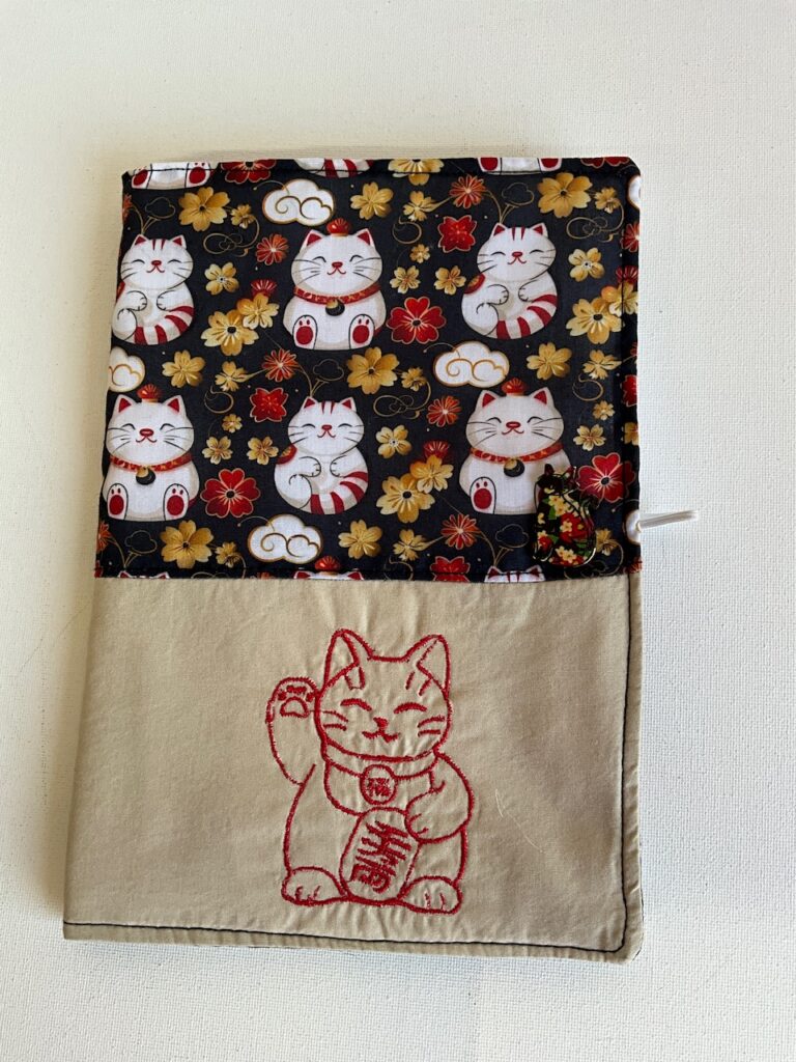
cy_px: 531
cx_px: 398
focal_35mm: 29
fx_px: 889
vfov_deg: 61.7
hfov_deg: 48.2
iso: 32
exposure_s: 1/100
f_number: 1.8
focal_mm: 3
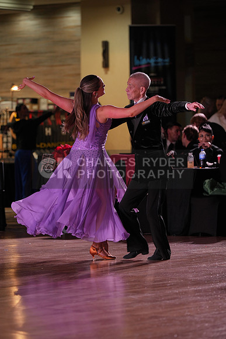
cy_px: 170
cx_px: 113
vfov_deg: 11.7
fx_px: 1656
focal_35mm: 176
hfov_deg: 7.8
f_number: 4
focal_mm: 176
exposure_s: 1/320
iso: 800
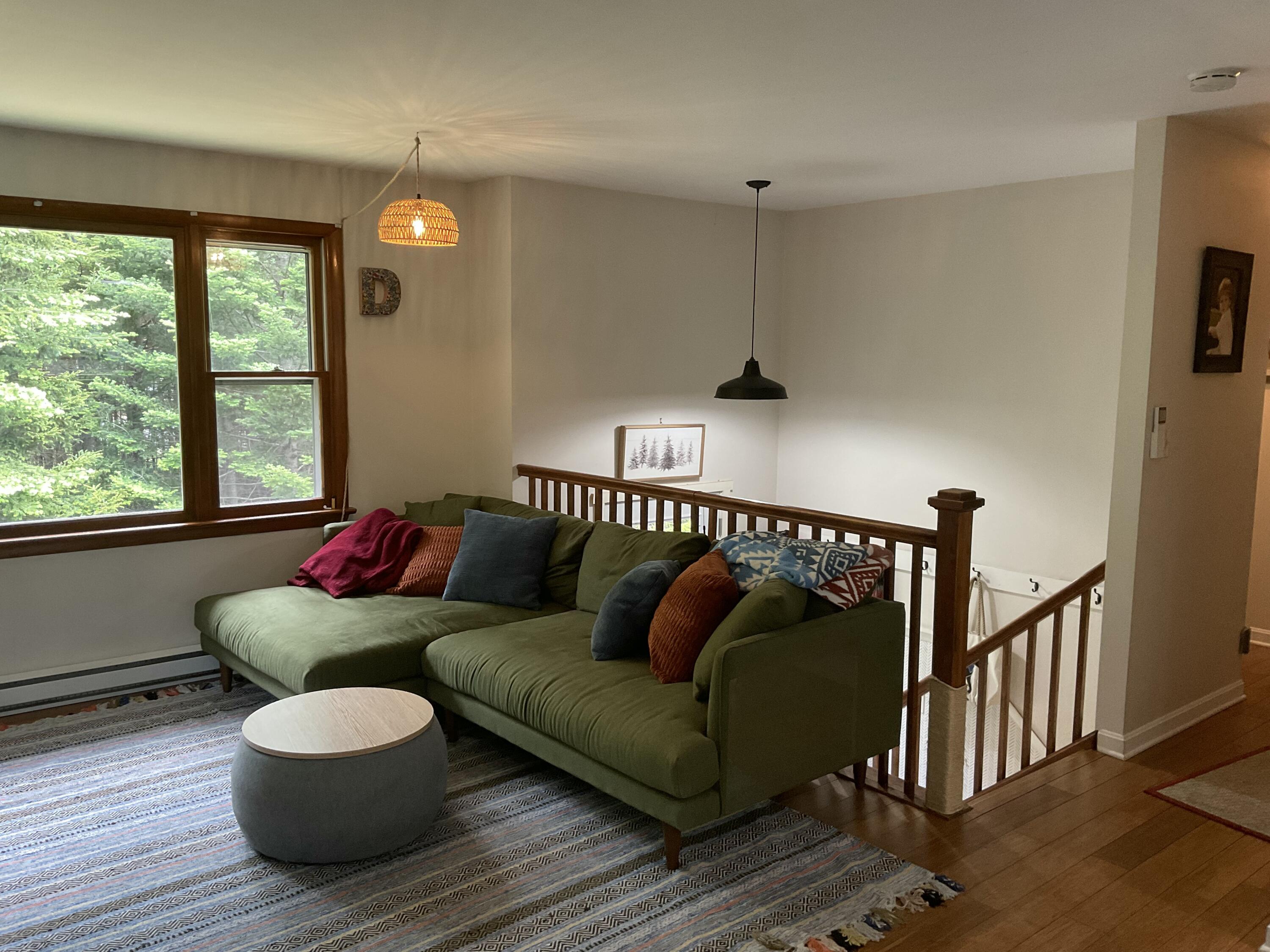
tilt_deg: -7.8
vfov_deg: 48.2
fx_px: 1064
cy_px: 476
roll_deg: -1.0
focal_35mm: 29
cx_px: 635
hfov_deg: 61.7
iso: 100
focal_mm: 3
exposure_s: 1/60
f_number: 1.8
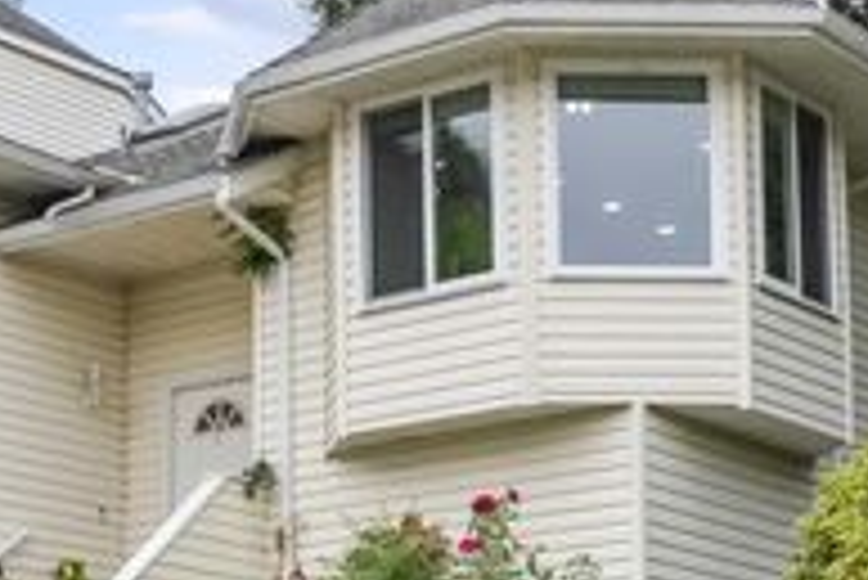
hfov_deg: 20.1
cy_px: 686
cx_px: -45
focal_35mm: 98
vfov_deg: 13.7
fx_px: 2356
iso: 1000
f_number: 13
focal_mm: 29.5
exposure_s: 1/250
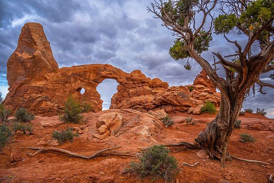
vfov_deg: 53.2
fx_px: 183
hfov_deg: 73.7
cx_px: 137
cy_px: 92
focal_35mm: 24
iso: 200
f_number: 5.6
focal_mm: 24
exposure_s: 1/60
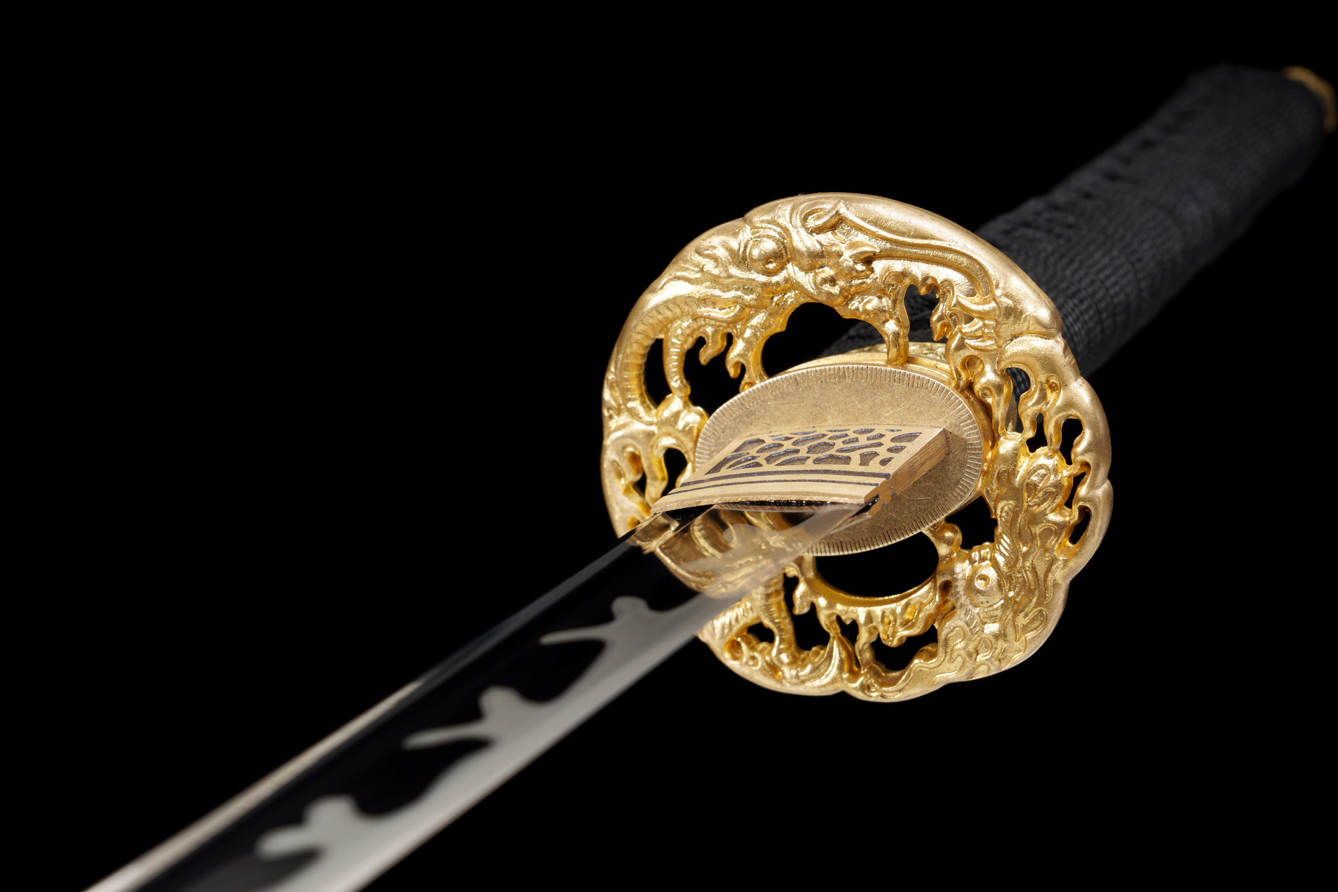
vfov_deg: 18.2
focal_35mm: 75
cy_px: 446
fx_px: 2787
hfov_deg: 27.0
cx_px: 669
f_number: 9
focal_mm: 50
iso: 100
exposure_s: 1/200
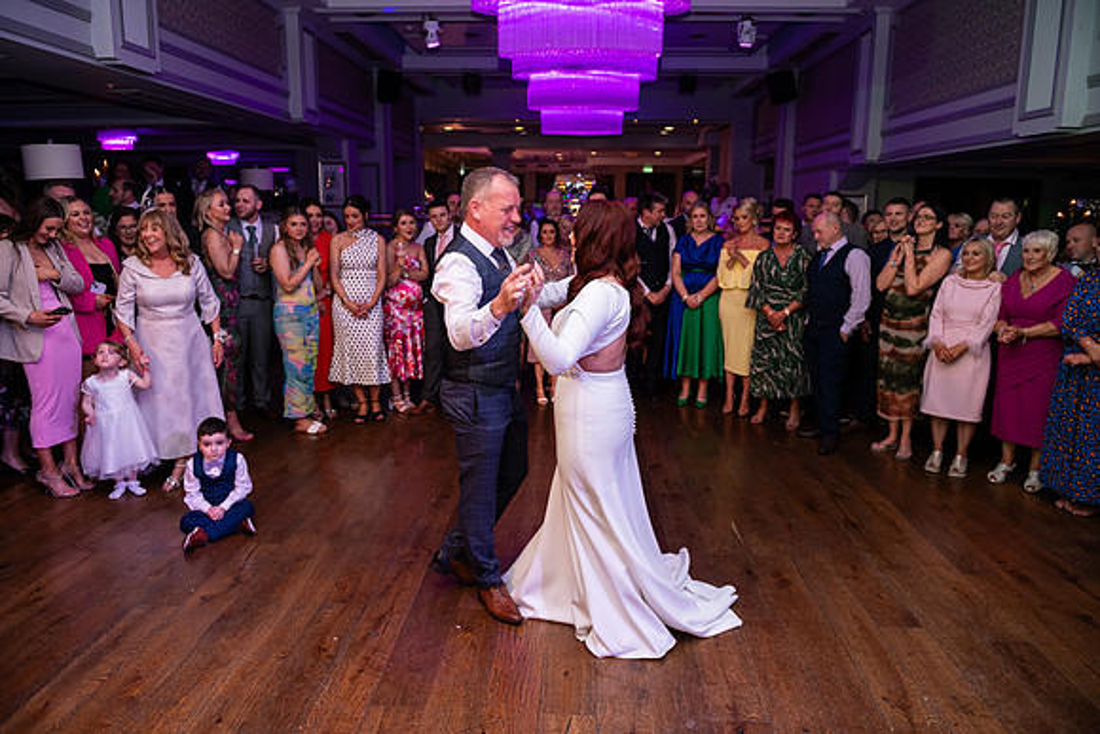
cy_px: 367
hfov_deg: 73.7
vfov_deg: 53.2
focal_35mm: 24
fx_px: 733
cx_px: 550
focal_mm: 24
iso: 500
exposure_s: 1/160
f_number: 3.5
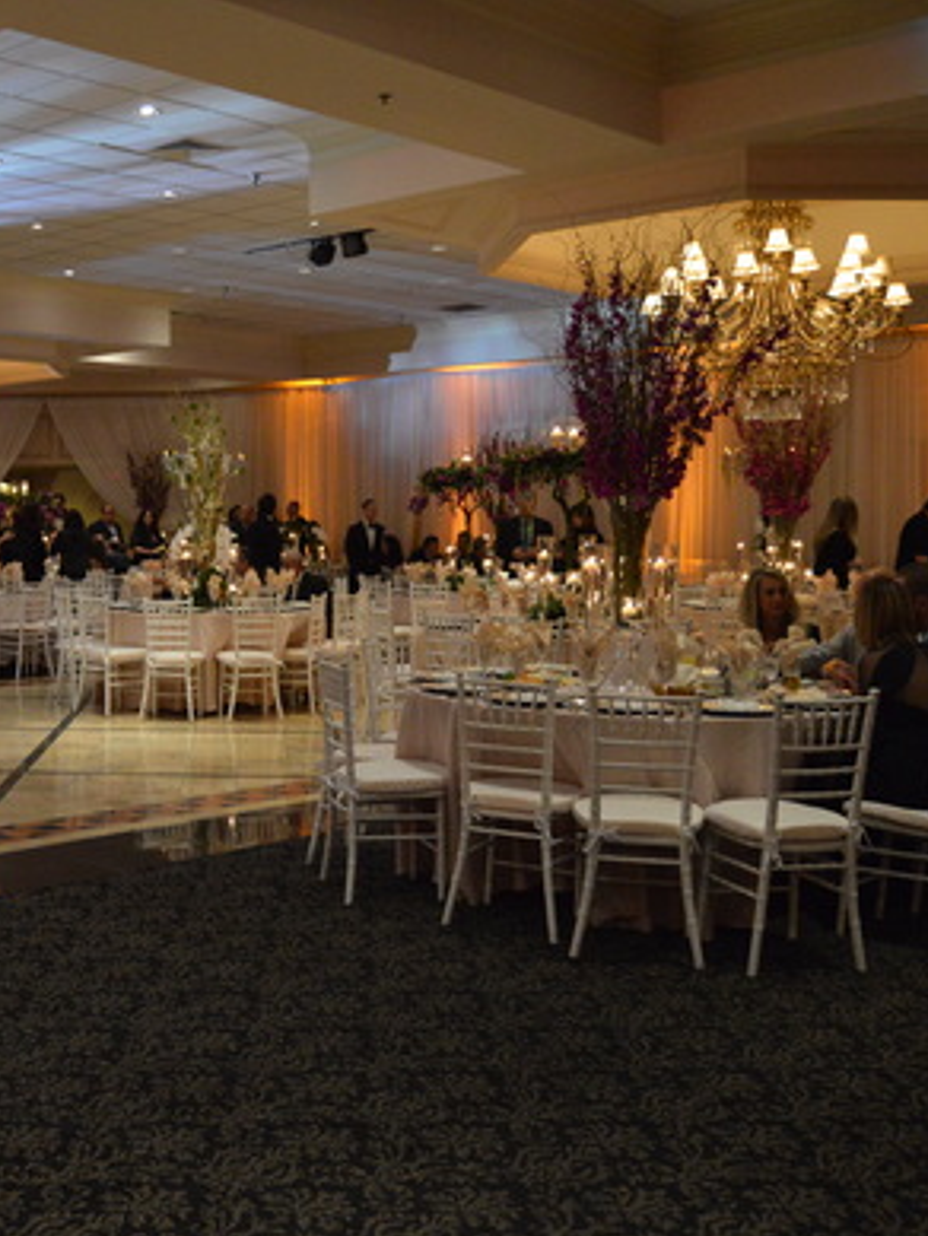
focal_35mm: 40
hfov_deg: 34.2
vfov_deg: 46.8
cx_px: 108
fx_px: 1429
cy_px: 631
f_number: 3.5
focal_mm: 18
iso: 2200
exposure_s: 1/60
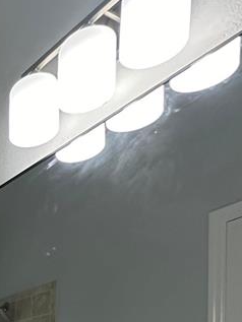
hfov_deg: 21.4
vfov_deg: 28.8
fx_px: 494
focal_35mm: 53
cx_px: -155
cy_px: 429
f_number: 2.2
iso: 160
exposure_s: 1/120
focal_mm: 2.22
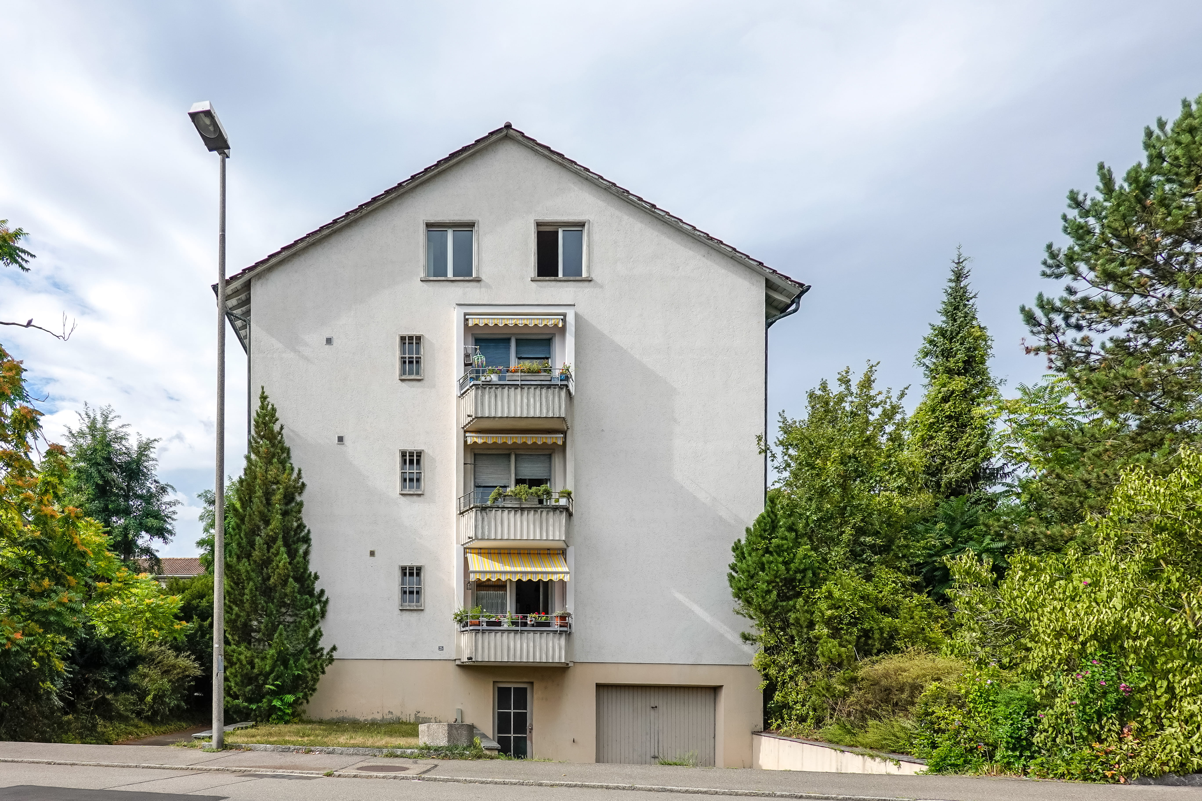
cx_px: 601
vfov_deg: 53.1
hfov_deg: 73.7
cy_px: 400
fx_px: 801
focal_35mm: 24
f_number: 4
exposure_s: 1/800
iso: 125
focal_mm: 9
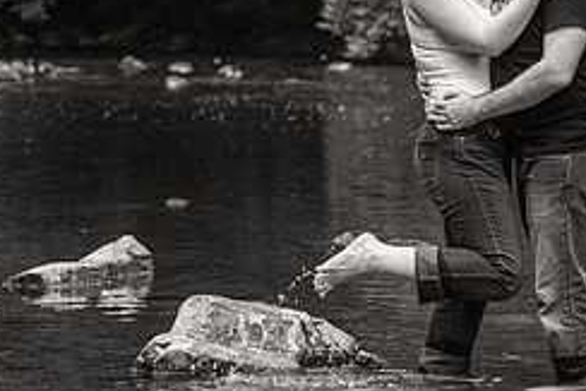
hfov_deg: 10.2
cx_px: 543
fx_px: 3274
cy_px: 49
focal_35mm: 201
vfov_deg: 6.8
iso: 1600
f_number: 4
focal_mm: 80
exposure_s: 1/250
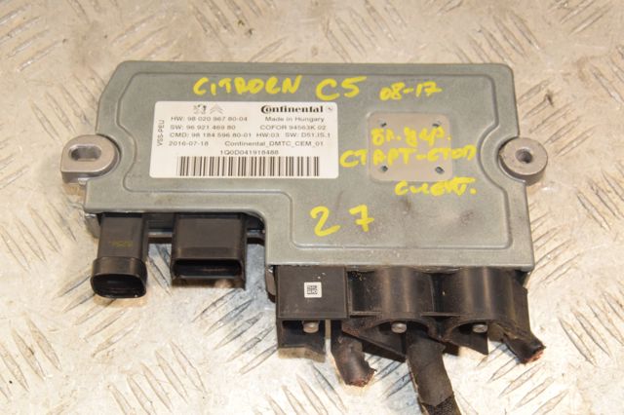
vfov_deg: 20.1
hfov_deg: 29.9
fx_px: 1169
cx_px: 312
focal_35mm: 68
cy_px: 208
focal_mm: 45
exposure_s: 1/200
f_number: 9
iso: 1600
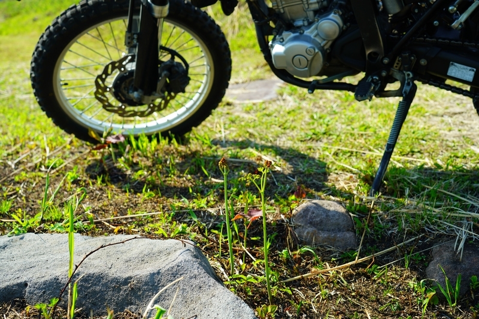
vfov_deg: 31.2
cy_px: 160
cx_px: 240
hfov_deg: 45.4
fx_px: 572
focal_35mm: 43
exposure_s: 1/100
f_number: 5.6
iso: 100
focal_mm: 43
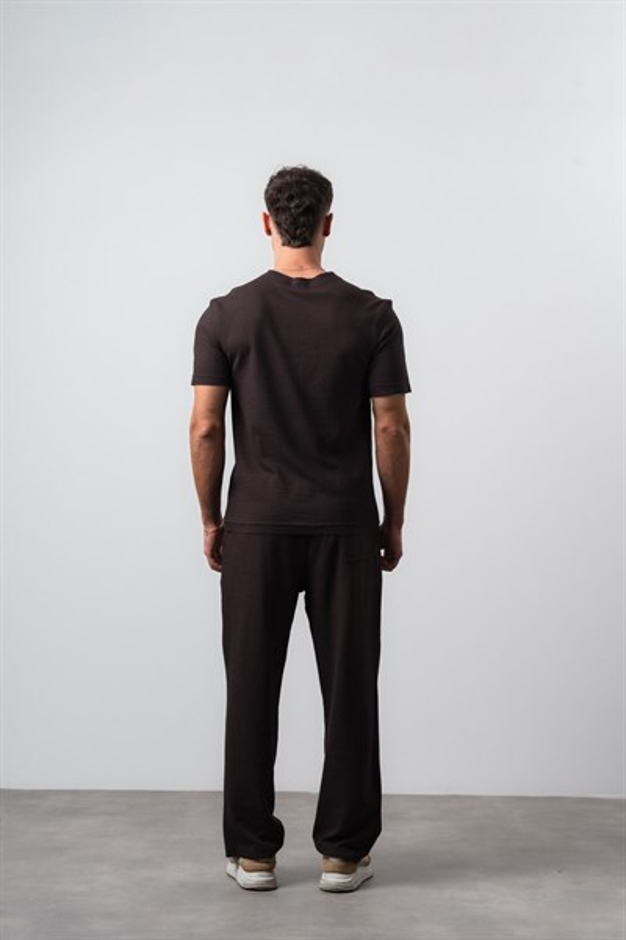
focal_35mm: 70
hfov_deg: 19.5
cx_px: 313
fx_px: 1826
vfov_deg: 28.8
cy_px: 470
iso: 100
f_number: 10
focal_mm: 70
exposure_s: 1/125
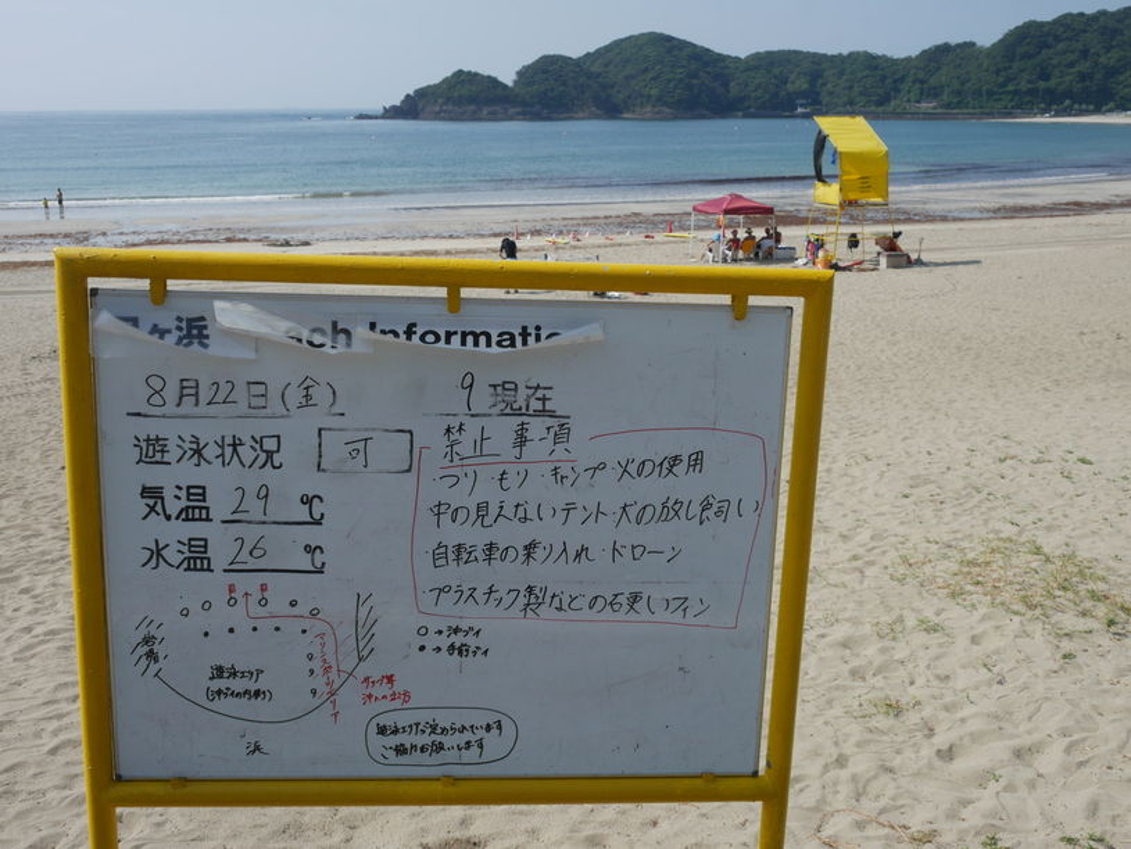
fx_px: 1111
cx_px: 566
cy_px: 424
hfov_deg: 53.9
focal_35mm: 34
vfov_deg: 41.8
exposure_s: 1/800
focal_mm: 17
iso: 200
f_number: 8
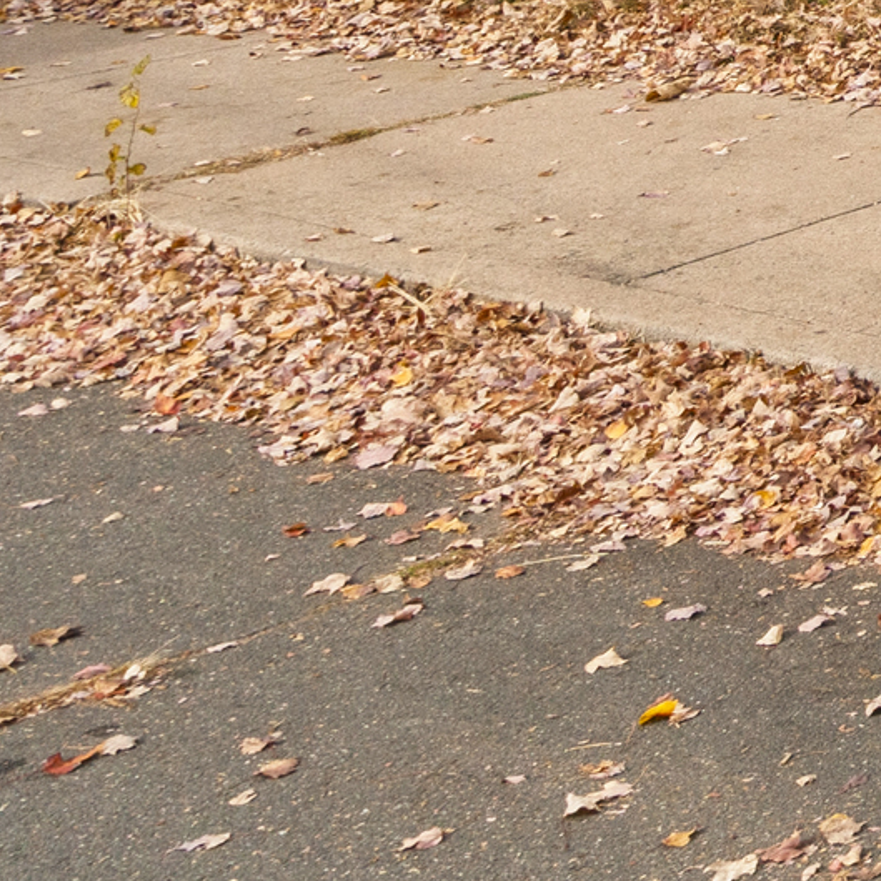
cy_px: -493
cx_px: 2337
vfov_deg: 18.9
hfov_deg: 13.2
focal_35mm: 79
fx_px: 2275
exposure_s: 1/80
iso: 250
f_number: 9
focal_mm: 16
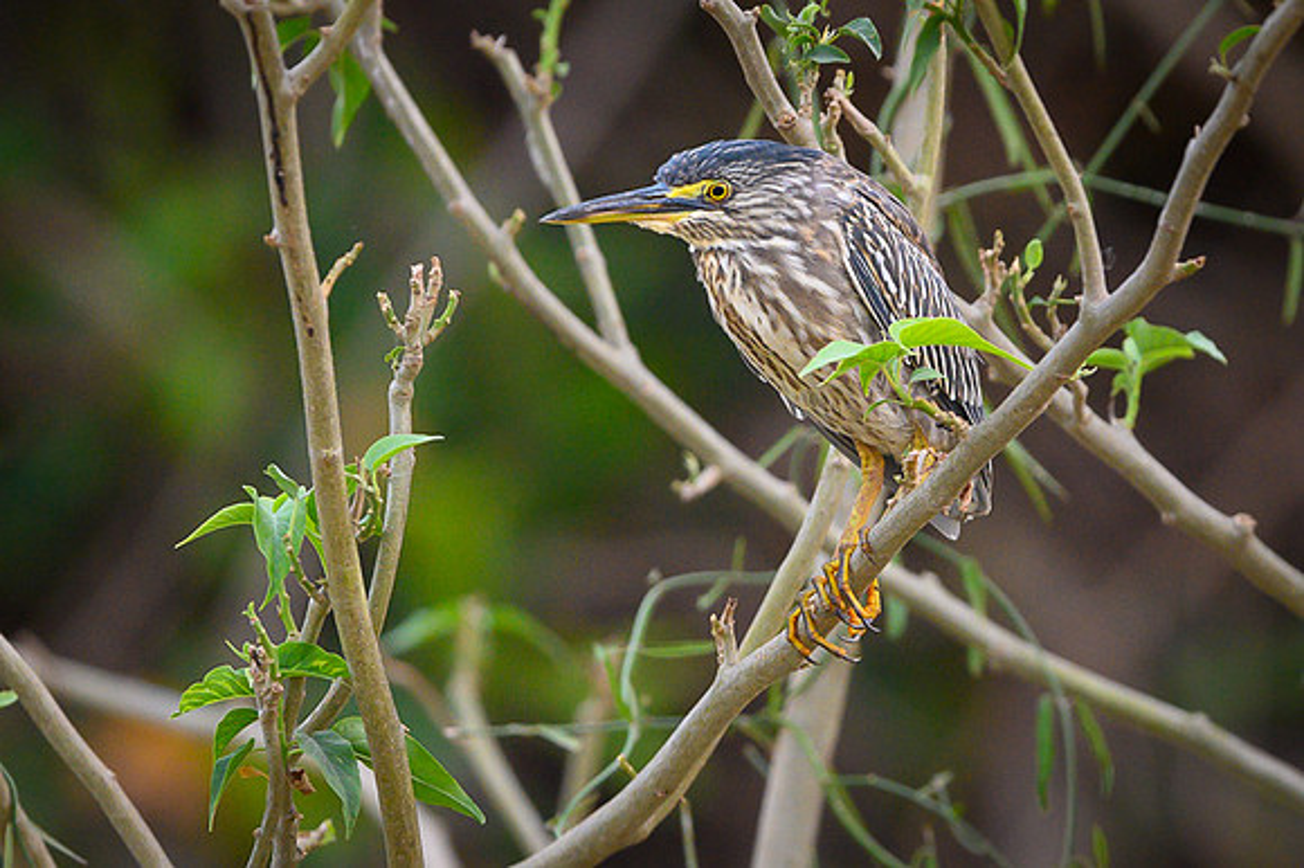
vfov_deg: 1.3
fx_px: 39487
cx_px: 904
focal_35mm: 1091
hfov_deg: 1.9
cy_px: 309
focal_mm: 500
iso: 2500
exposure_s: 1/250
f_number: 4
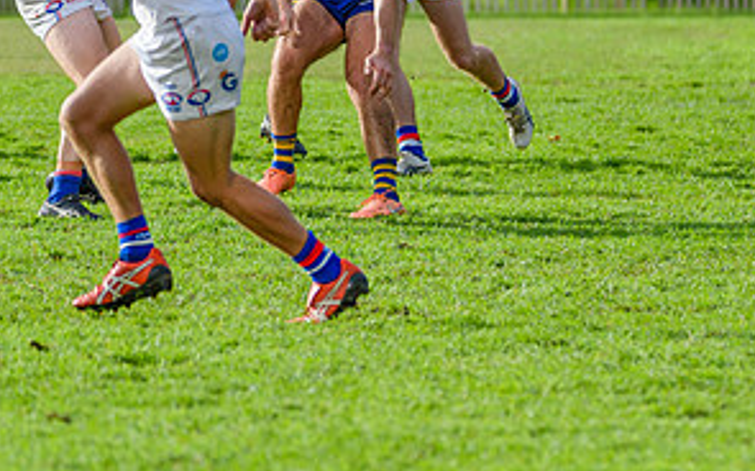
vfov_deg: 2.6
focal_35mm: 502
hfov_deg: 4.2
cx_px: 273
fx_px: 10323
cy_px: 12
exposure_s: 1/1600
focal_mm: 240
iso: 800
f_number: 6.3
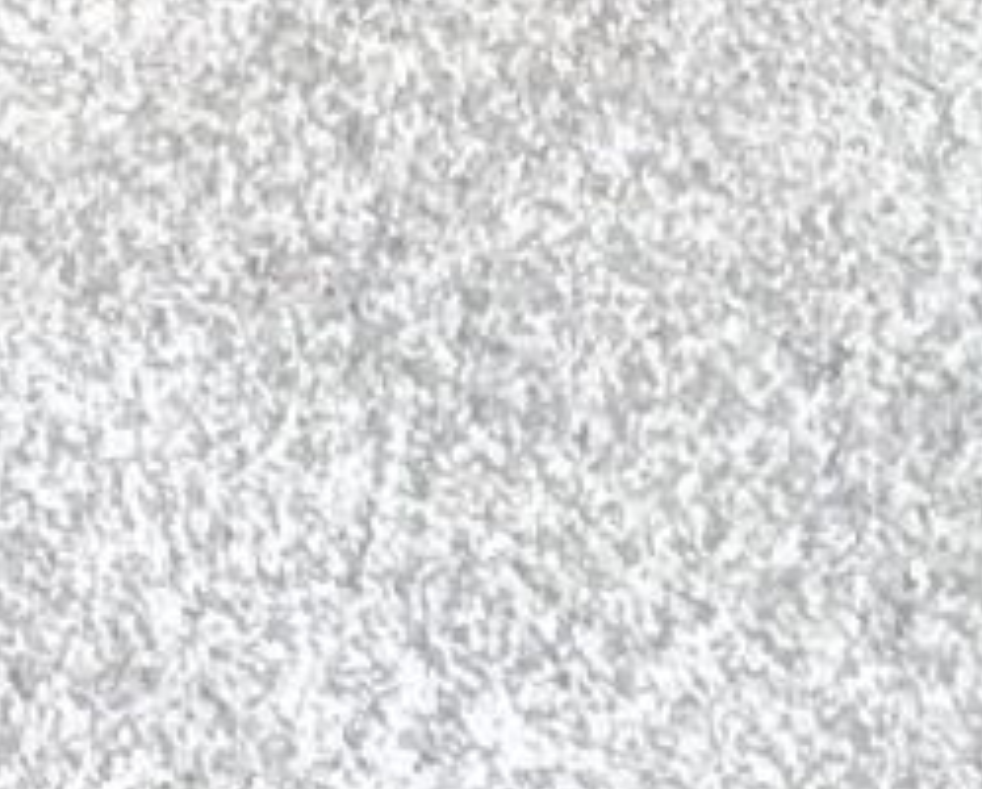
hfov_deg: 7.7
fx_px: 6608
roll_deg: +2.1
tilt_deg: -14.1
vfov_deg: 5.6
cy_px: -2663
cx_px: -1629
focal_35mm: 227
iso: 160
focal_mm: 4.15
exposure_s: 1/16
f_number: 2.2
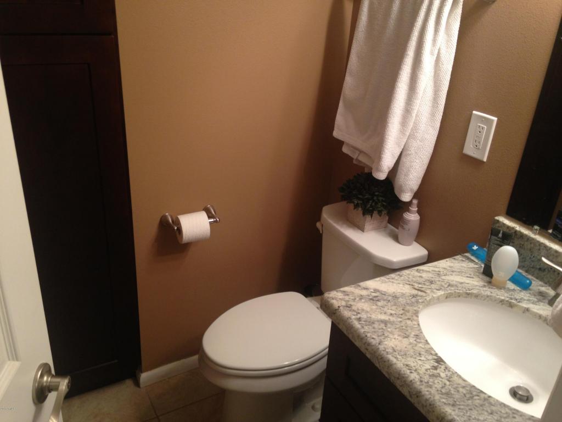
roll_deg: -3.8
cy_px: 211
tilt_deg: -26.8
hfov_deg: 55.4
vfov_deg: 42.9
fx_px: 536
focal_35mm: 33
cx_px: 281
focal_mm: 4.12
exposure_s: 1/20
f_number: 2.4
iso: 80
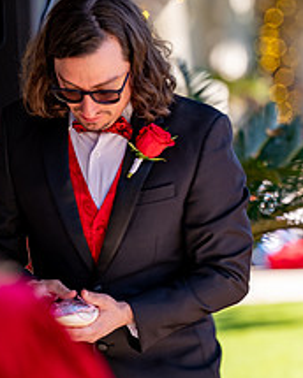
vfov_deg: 4.9
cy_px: 193
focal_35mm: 392
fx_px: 4394
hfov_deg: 3.9
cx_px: 224
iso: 125
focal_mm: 200
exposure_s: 1/250
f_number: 4
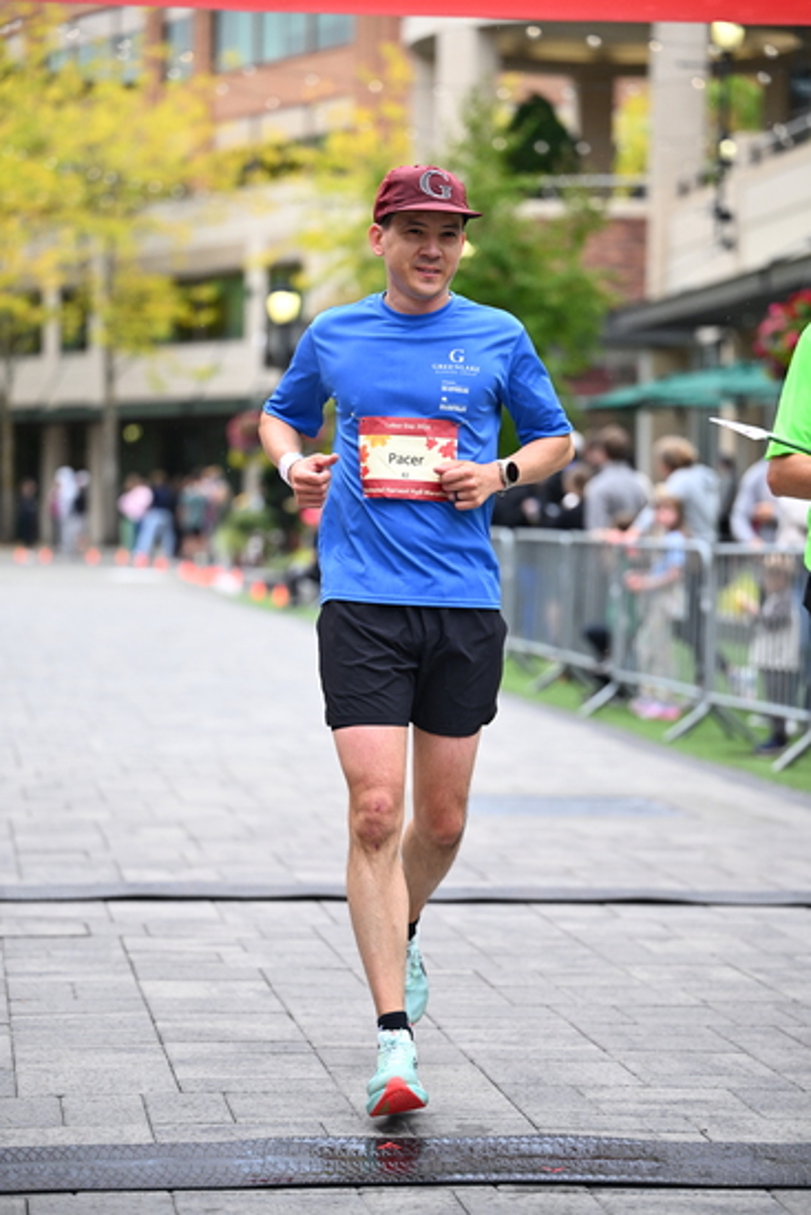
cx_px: 406
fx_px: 3309
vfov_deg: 20.8
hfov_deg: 14.0
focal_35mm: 98
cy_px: 608
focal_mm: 98
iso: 1250
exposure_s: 1/2000
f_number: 2.8
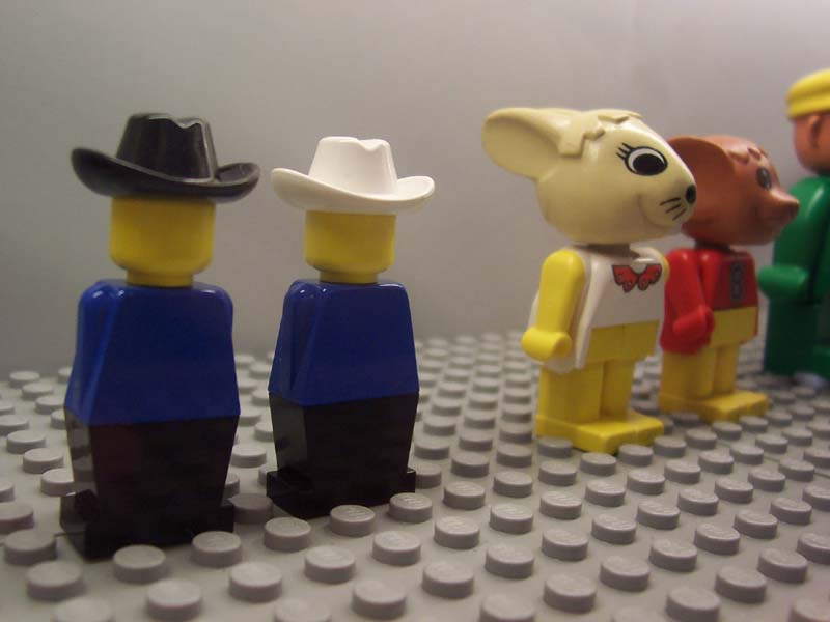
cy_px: 311
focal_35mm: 37
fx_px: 887
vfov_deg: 38.7
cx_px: 415
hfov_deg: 50.1
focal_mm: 5.6
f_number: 2.8
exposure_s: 1/125
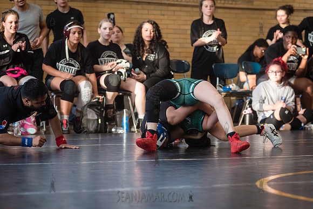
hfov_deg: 15.6
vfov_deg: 10.4
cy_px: 114
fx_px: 1142
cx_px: 168
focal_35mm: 131
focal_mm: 112
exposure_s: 1/400
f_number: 3.5
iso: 2500
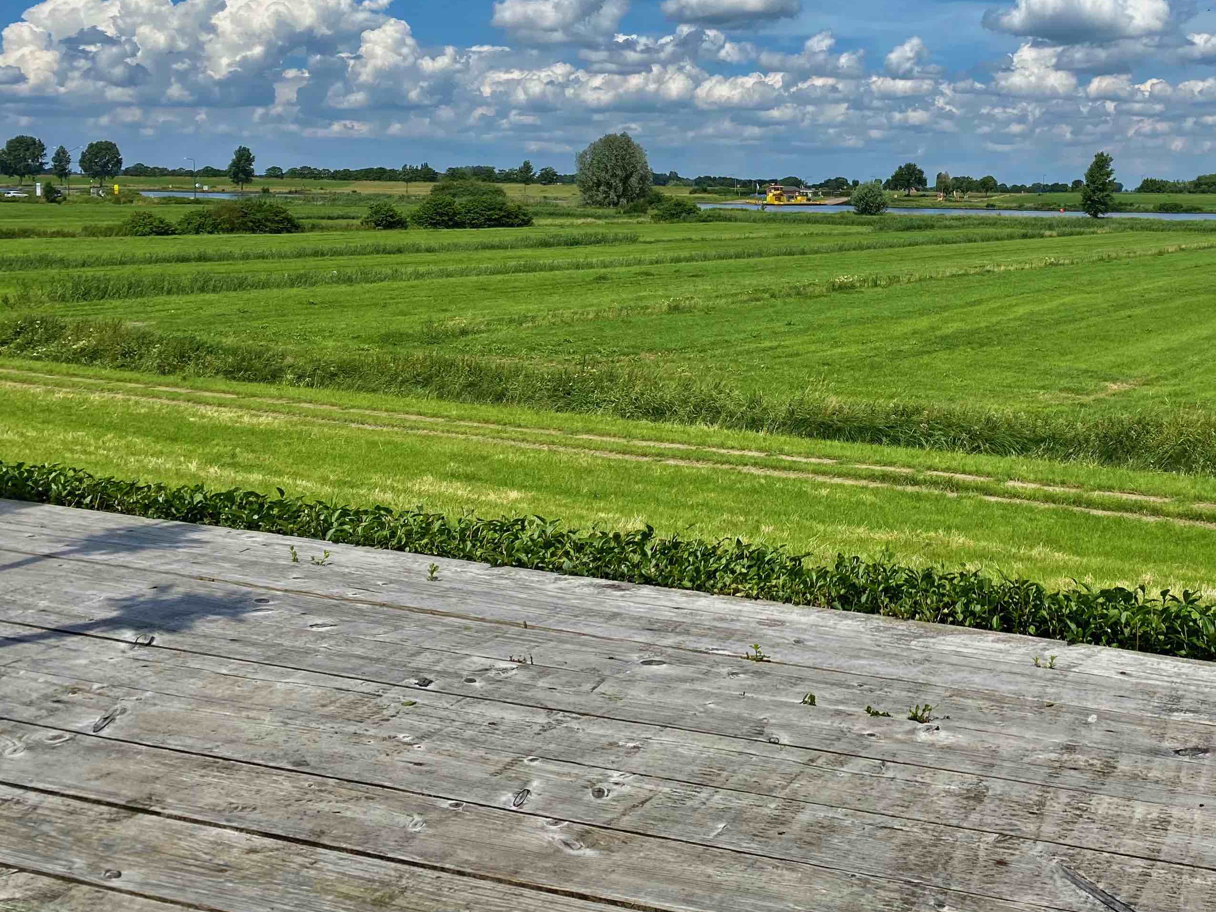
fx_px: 1440
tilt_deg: -2.1
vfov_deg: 34.7
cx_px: 906
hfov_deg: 44.3
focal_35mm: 41
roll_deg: -2.2
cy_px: 282
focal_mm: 4.25
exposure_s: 1/3497
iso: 32
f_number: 1.8
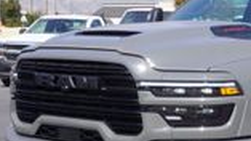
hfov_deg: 16.6
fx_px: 827
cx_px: 291
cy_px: 110
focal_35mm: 124
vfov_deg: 9.7
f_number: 10
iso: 100
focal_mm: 31
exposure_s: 1/125
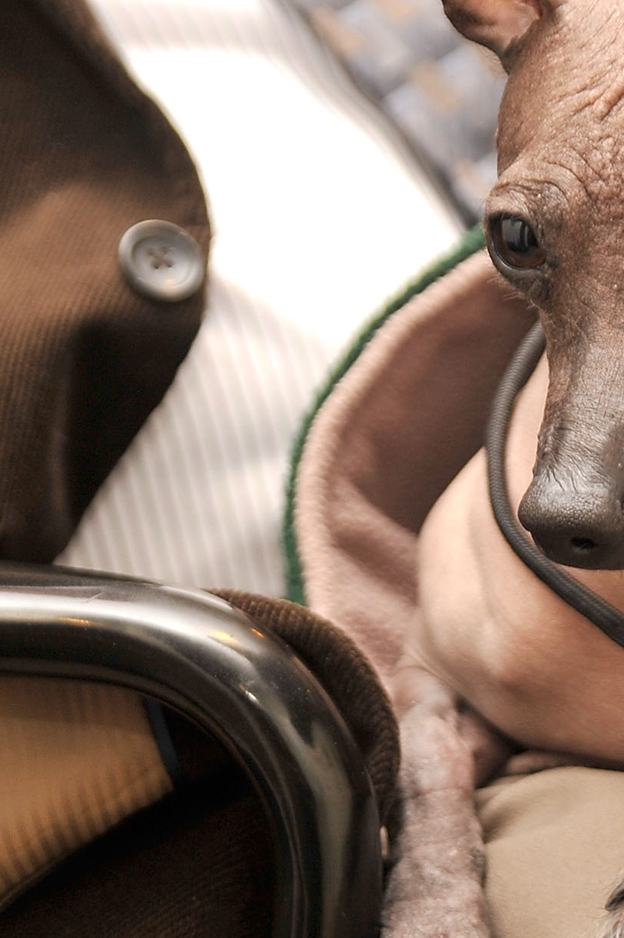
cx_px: 673
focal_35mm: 171
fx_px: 4452
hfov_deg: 8.0
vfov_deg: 12.0
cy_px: 623
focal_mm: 70
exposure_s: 1/60
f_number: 4.5
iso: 320
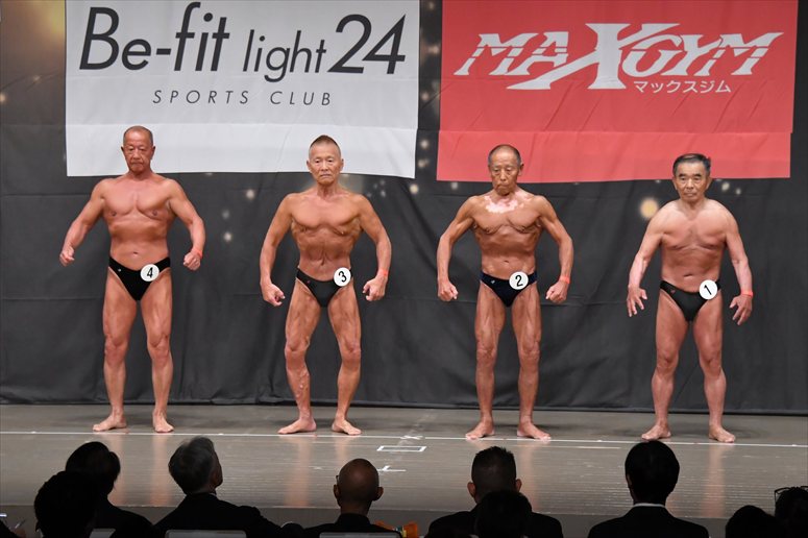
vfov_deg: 9.1
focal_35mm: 150
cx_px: 404
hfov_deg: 13.7
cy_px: 269
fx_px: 3365
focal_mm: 100
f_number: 5.6
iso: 5000
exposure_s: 1/400
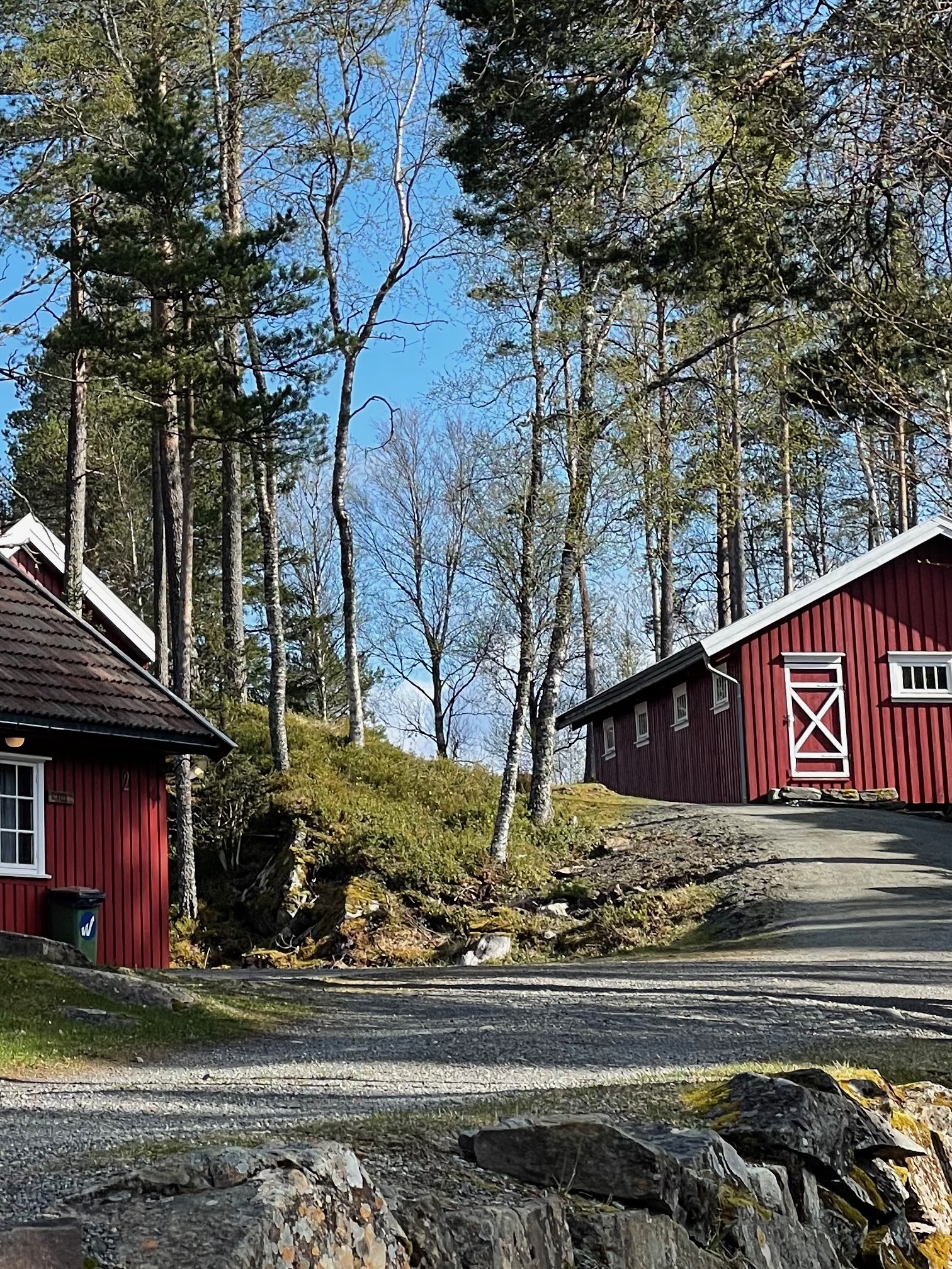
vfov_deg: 18.7
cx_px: 56
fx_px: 3814
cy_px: 187
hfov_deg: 14.1
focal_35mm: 104
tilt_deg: +13.3
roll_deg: +0.5
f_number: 2
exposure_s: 1/749
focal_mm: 6
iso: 25
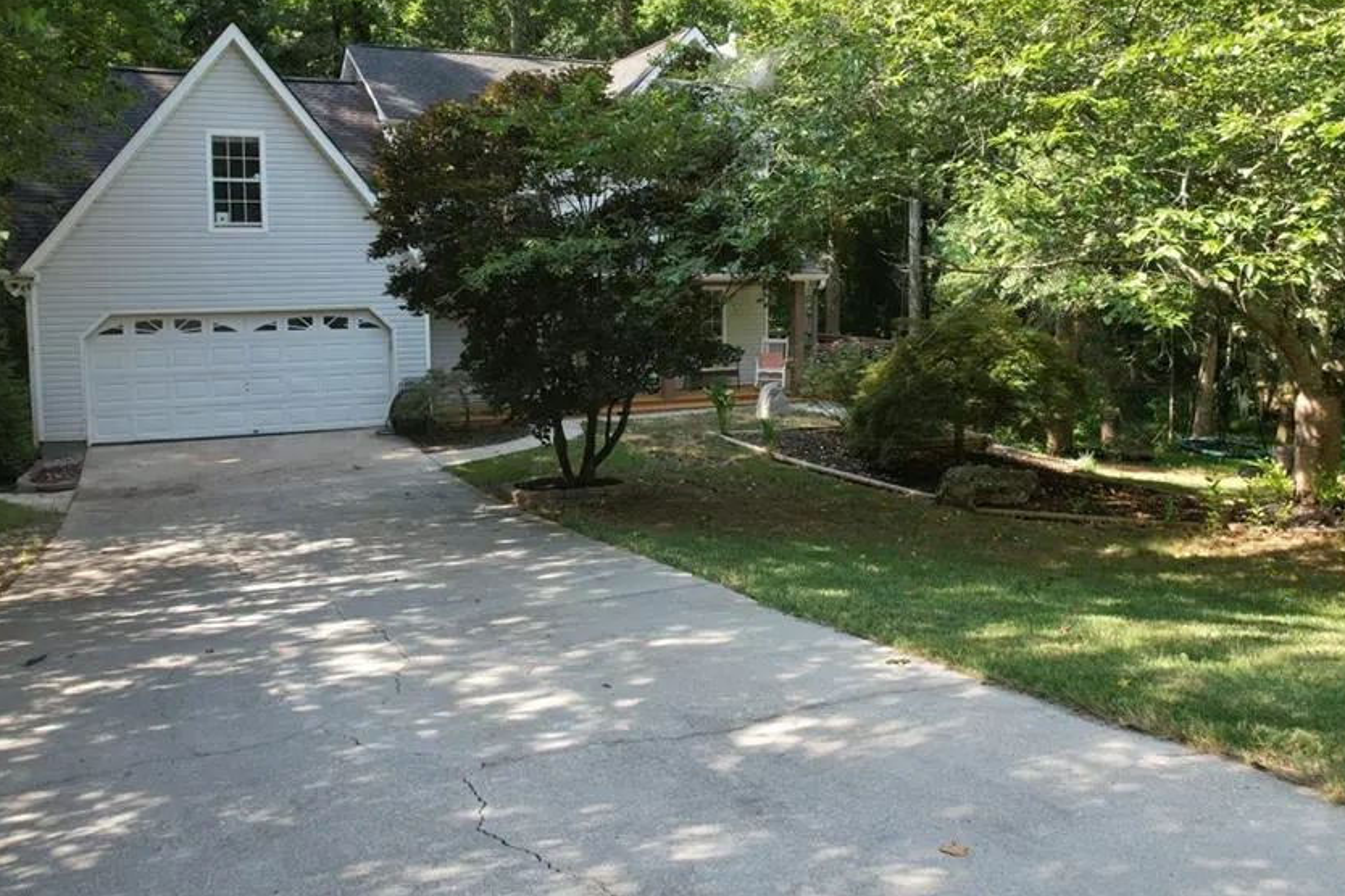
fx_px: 1009
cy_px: 351
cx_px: 640
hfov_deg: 67.3
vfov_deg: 47.6
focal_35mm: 27
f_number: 2.8
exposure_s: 1/60
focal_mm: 8.38
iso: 110
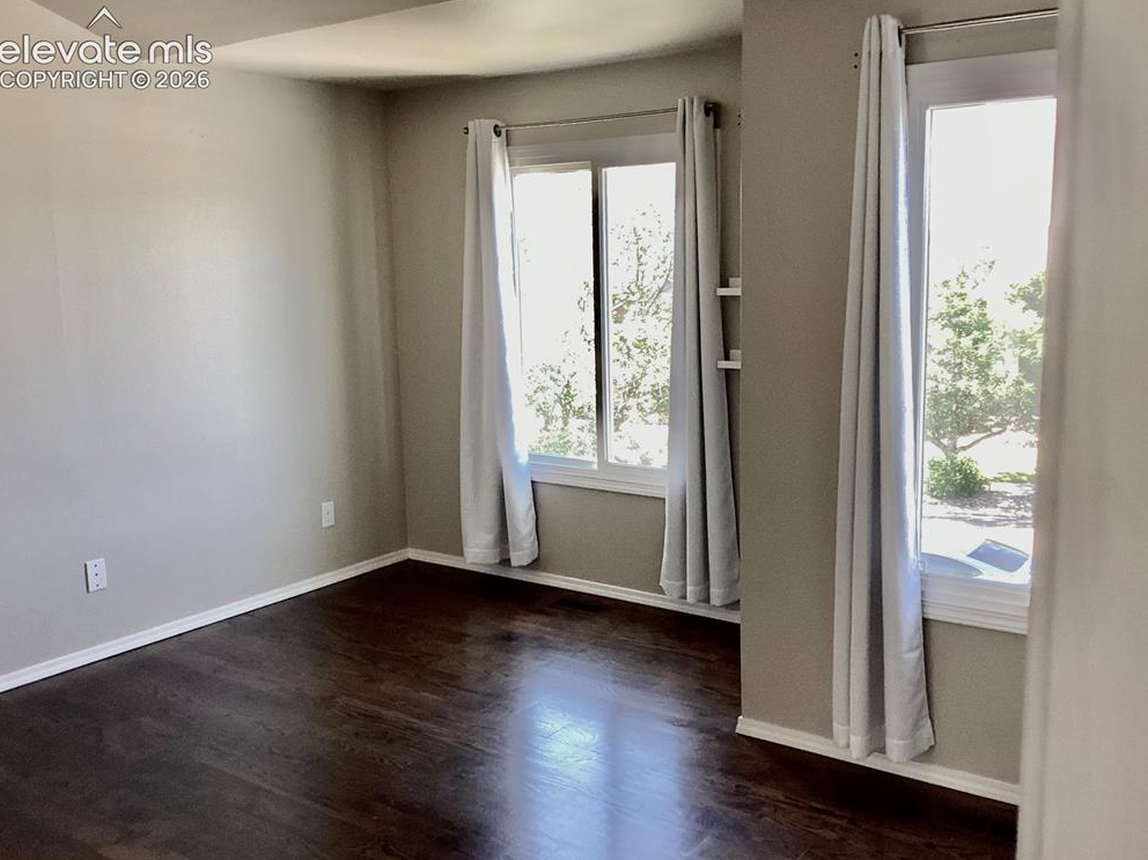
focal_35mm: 32
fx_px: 1061
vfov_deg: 44.1
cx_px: 579
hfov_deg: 56.8
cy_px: 430
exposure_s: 1/60
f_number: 2.4
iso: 64
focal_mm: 3.3
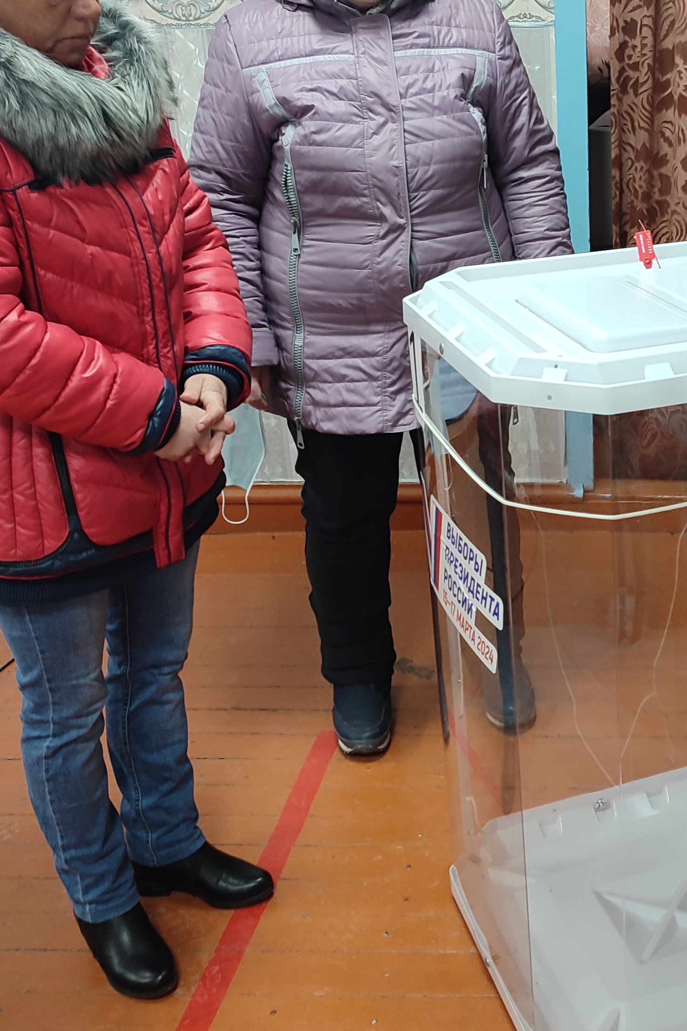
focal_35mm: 47
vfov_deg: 41.8
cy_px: 422
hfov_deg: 27.4
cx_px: 643
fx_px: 1345
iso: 341
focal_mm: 6.04
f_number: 1.9
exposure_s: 1/33
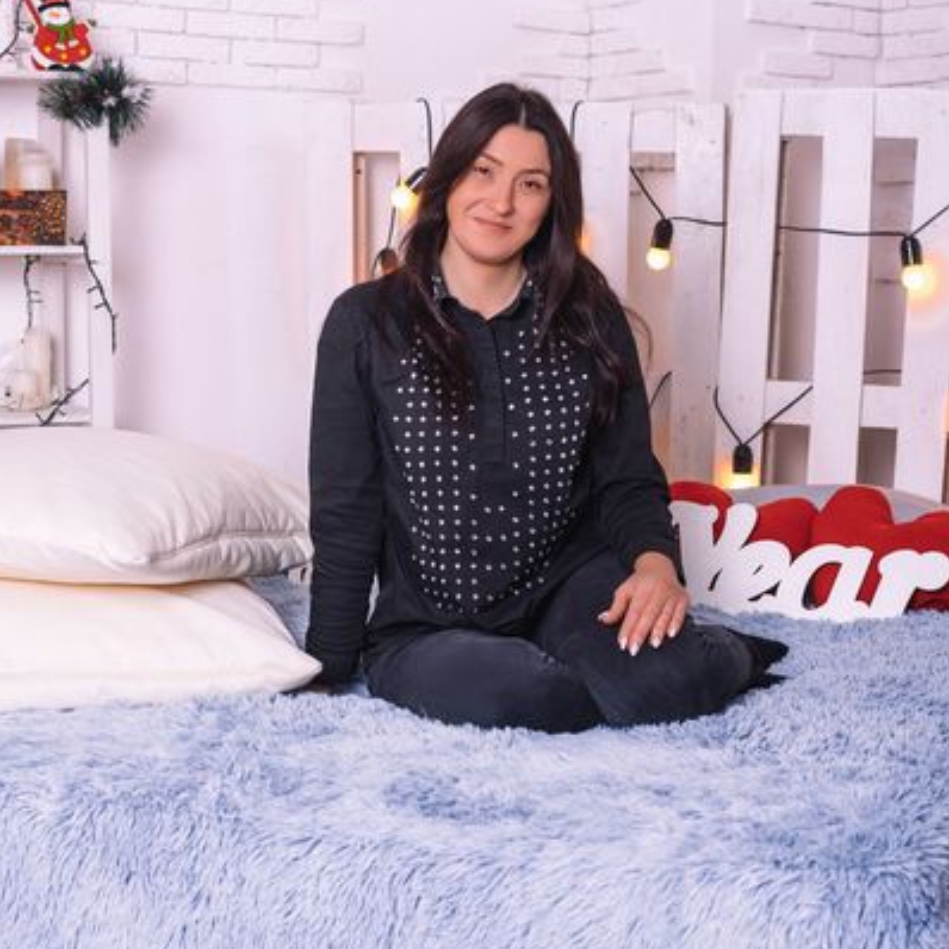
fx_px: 1985
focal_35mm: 64
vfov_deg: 26.9
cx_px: 474
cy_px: 492
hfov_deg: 26.9
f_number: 4.5
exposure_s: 1/160
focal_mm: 50
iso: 64
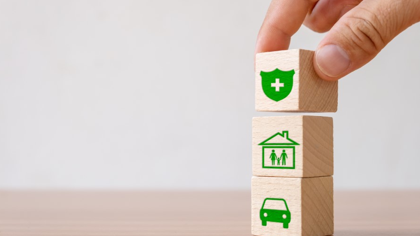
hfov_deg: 36.6
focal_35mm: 57
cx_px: 209
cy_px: 117
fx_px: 635
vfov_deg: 21.1
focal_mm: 35.8
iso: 500
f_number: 4.5
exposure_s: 1/125
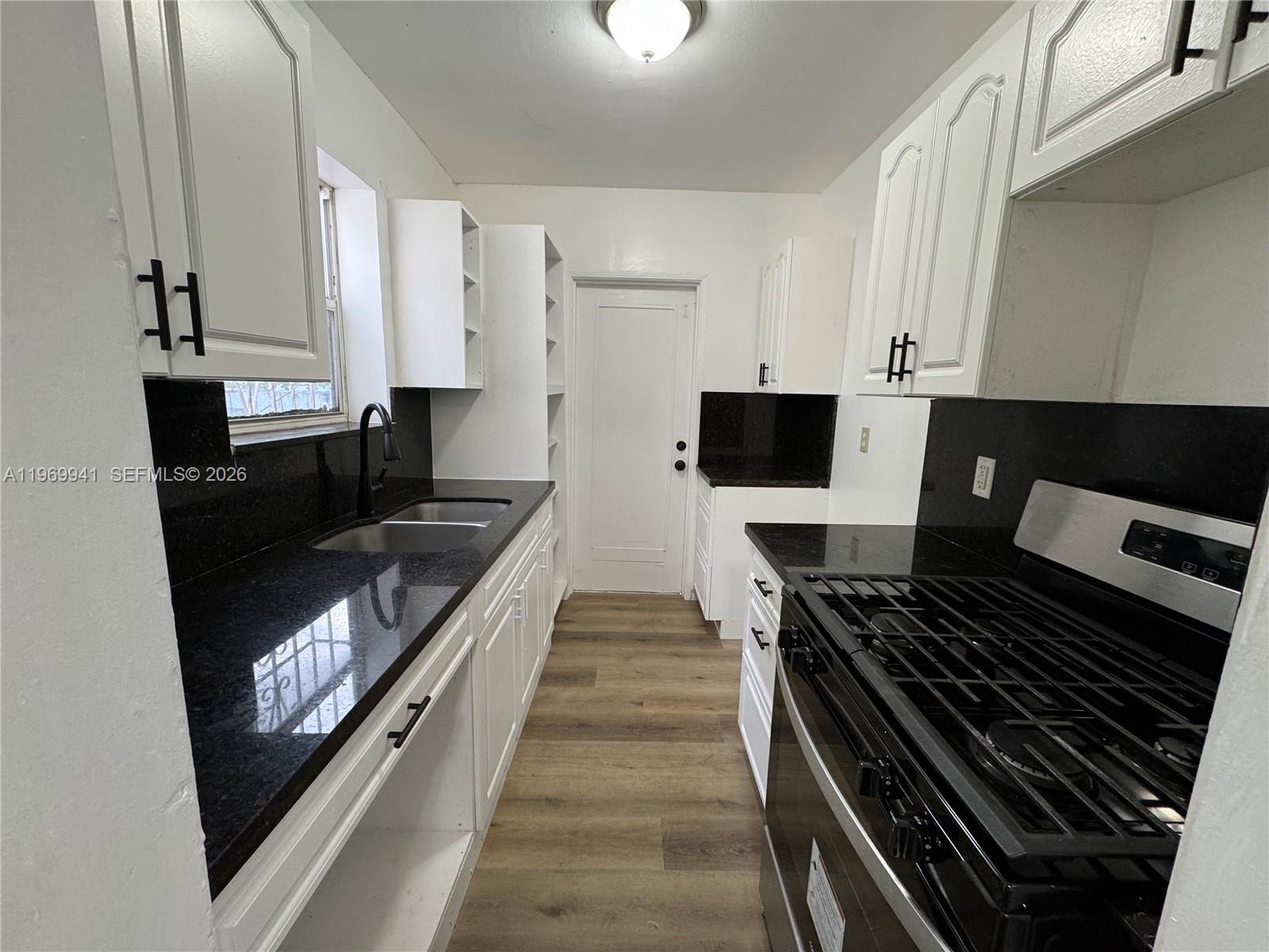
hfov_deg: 102.1
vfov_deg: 85.7
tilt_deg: -10.4
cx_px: 634
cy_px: 476
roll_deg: -1.5
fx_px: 513
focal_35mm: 14
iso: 200
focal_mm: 2.22
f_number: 2.2
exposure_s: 1/60
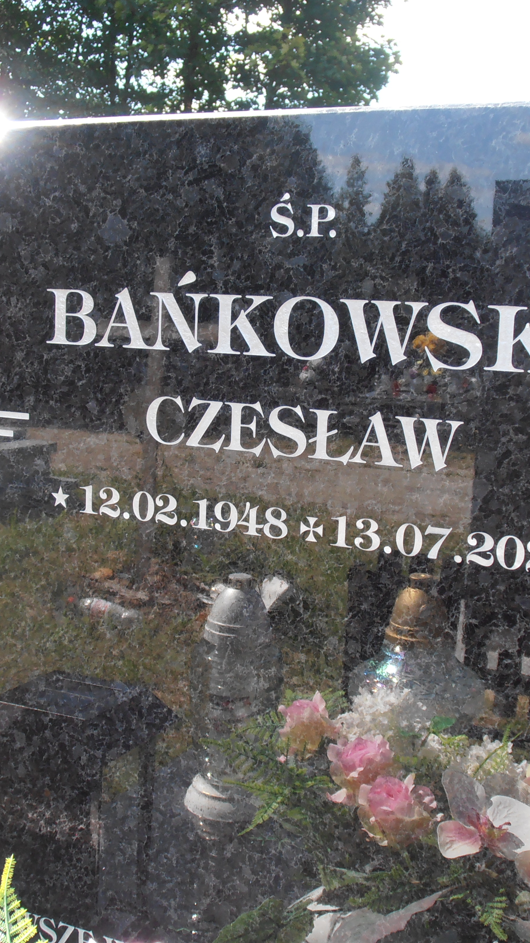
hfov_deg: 22.2
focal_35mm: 54
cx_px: 265
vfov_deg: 38.5
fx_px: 1349
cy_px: 470
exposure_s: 1/160
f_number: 3.9
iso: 80
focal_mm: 6.61
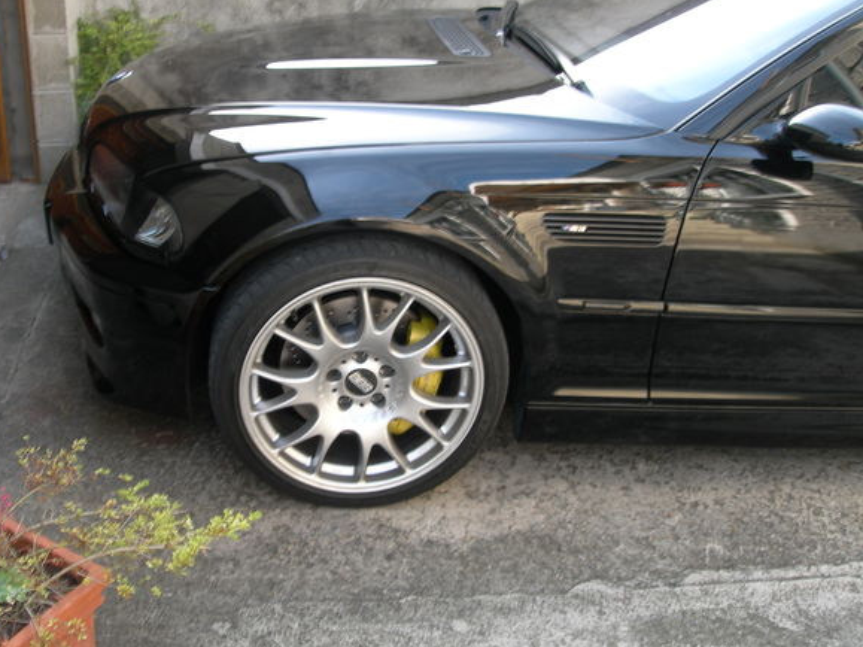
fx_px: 1047
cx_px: 388
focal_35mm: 42
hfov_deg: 44.7
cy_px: 318
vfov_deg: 34.3
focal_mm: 7.8
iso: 50
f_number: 4.8
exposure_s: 1/34.8
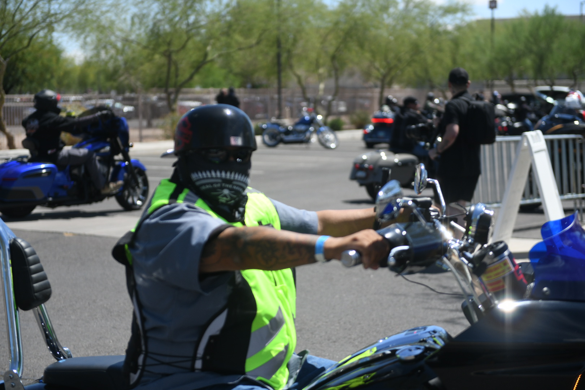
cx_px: 292
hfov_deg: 28.8
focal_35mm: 70
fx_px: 1137
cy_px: 195
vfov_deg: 19.5
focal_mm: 70
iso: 500
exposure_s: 1/8000
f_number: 2.8
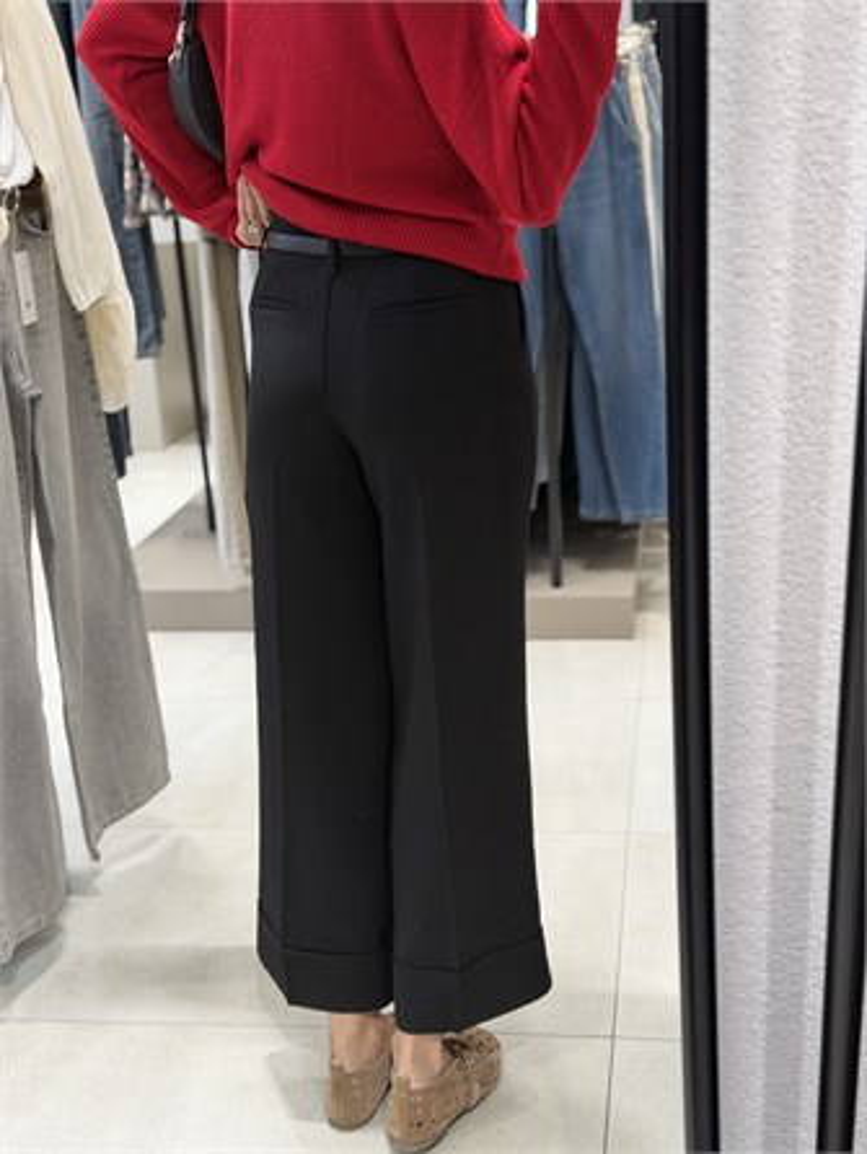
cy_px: 577
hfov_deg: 30.3
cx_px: 434
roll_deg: +6.1
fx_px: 1601
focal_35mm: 48
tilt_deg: -33.9
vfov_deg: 39.6
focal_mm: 6.76
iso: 80
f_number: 1.78
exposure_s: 1/100
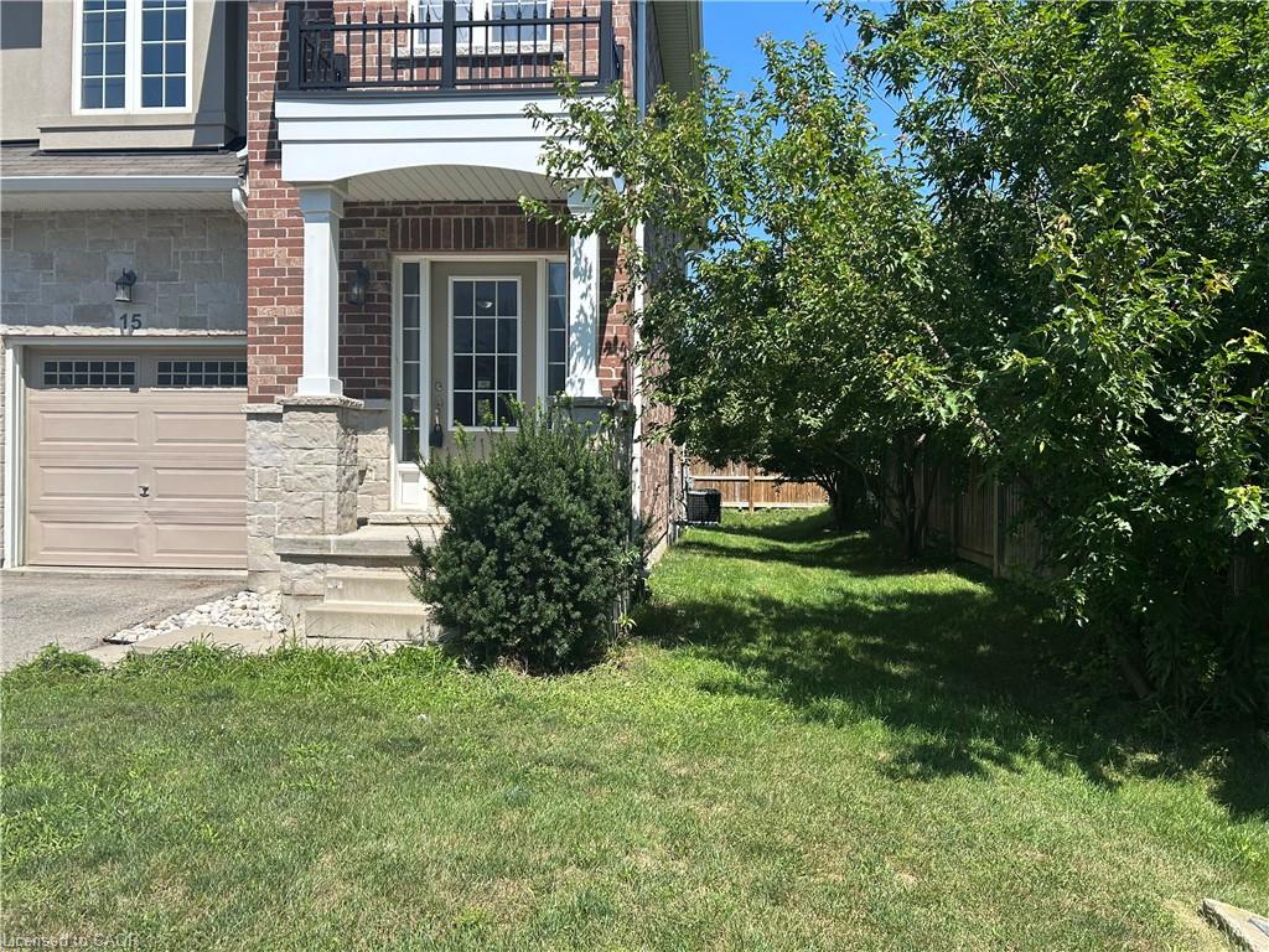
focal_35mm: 26
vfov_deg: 53.1
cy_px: 476
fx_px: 953
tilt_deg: -0.4
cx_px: 634
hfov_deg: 67.3
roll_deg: -0.5
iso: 50
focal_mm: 5.7
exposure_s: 1/2571
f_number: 1.5
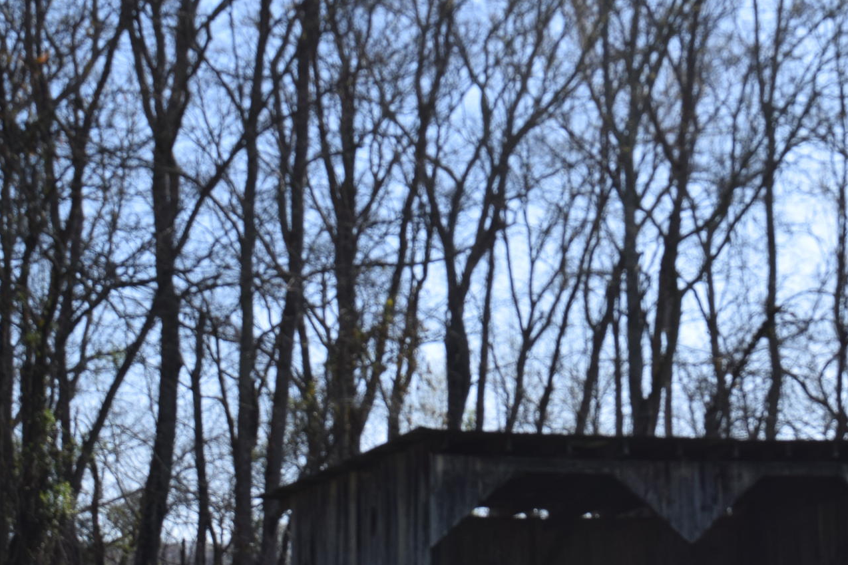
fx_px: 2496
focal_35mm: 106
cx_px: 646
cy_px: 270
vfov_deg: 12.9
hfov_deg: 19.1
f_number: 10
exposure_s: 1/400
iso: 200
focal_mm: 30
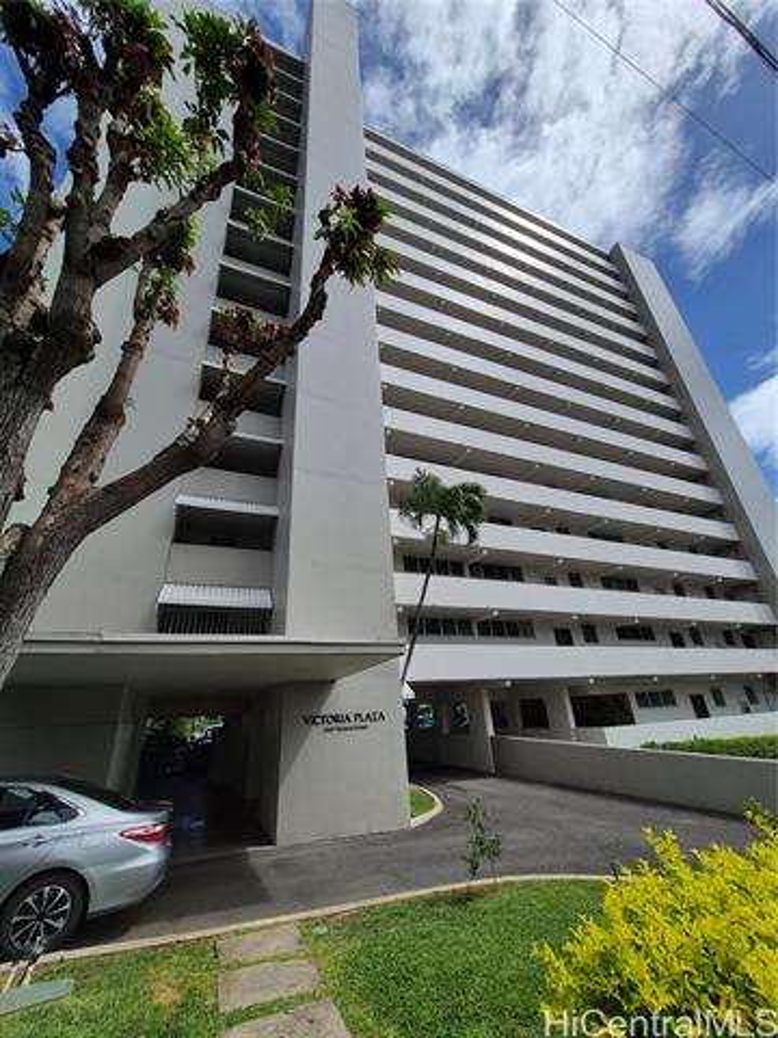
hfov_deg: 89.9
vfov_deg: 106.2
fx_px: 390
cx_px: 389
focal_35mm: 13
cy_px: 519
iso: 40
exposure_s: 1/3848
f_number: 2.2
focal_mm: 1.74
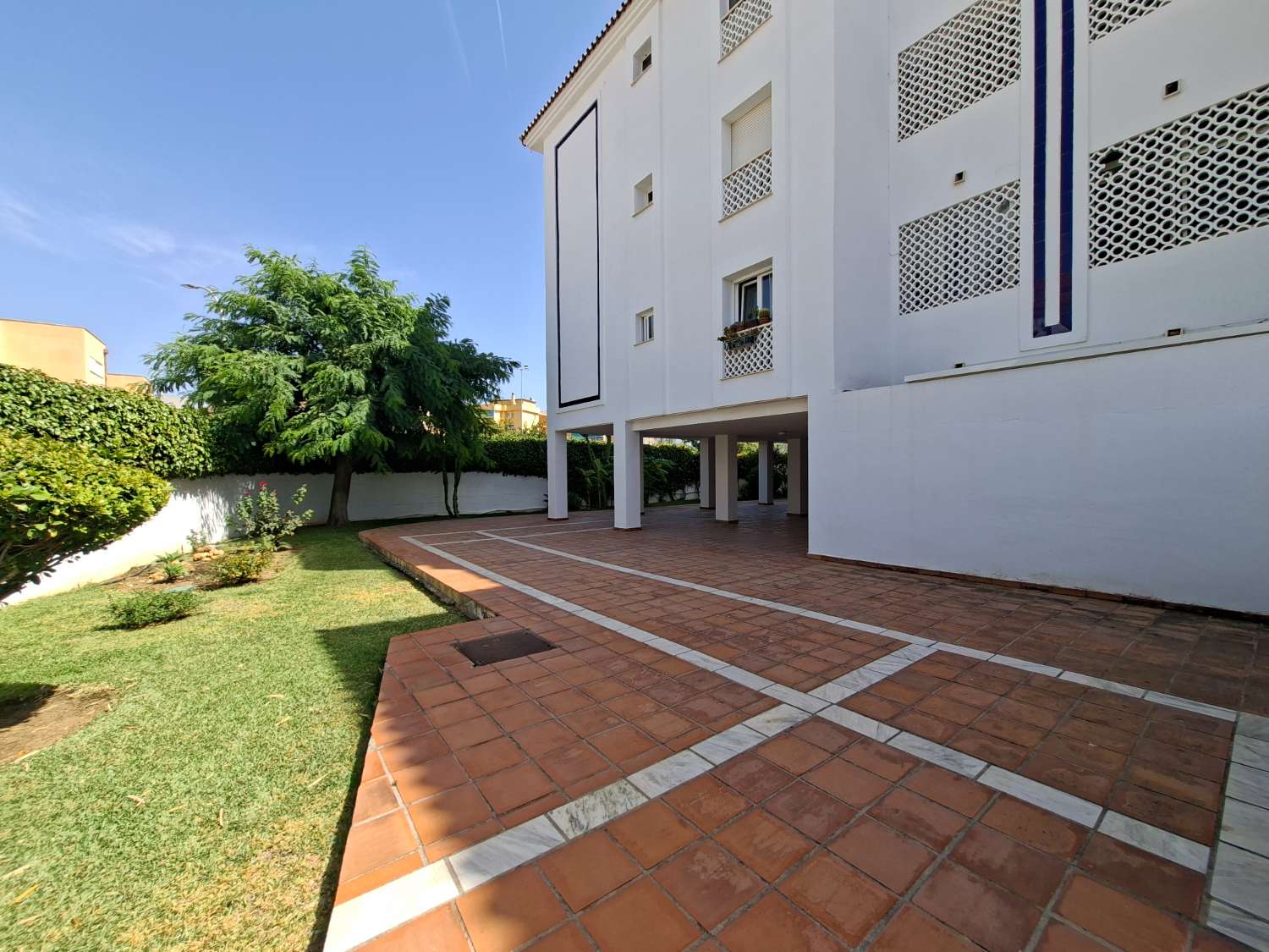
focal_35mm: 13
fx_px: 477
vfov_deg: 89.9
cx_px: 634
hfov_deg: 106.2
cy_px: 476
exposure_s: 1/713
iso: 40
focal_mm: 1.74
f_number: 2.2
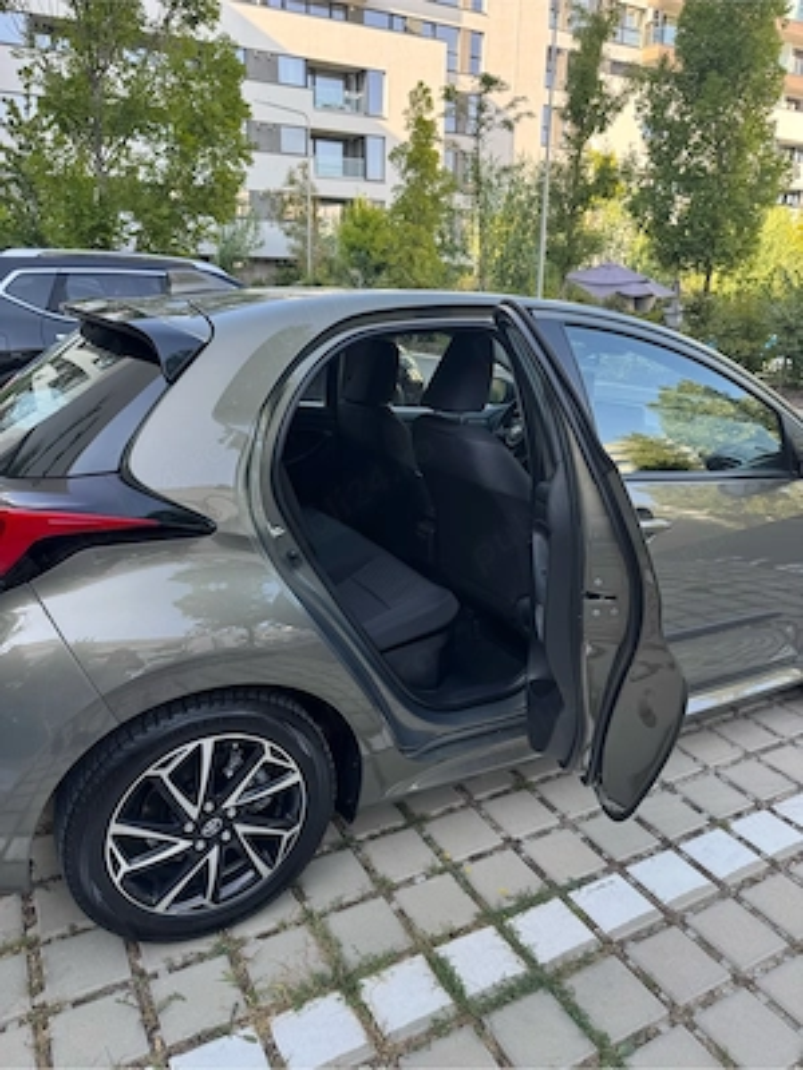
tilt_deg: -17.2
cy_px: 535
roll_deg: -1.1
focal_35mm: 24
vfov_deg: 71.6
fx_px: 742
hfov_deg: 56.8
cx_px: 402
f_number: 1.78
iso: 64
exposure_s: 1/218
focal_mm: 6.76
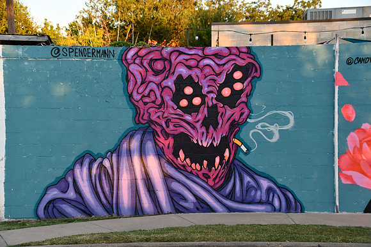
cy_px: 124
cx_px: 186
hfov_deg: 27.0
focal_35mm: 75
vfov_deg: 18.2
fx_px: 773
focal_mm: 50
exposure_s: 1/250
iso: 400
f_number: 5.6
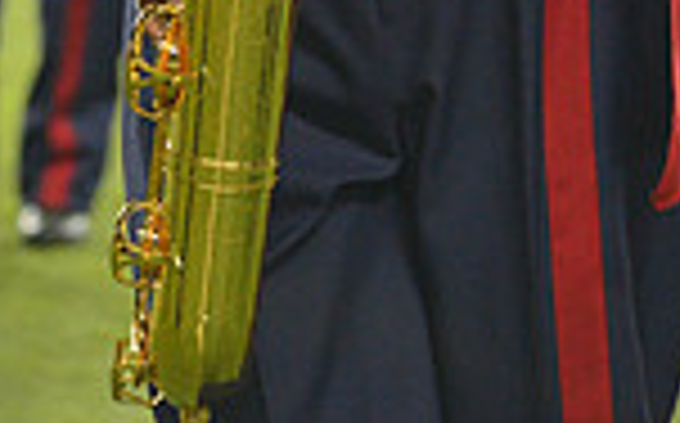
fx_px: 8700
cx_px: 372
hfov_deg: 4.5
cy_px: -531
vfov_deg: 2.8
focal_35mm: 470
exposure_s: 1/400
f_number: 5.6
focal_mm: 155
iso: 2000
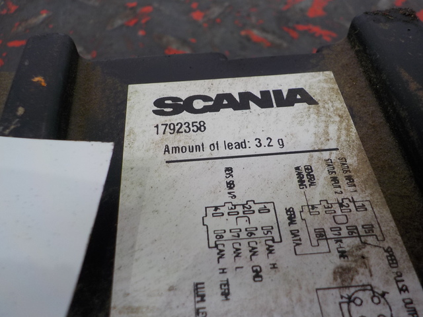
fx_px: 367
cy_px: 158
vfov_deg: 46.8
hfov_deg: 60.0
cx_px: 212
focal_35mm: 30
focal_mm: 4.1
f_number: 3.3
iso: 125
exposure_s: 1/30
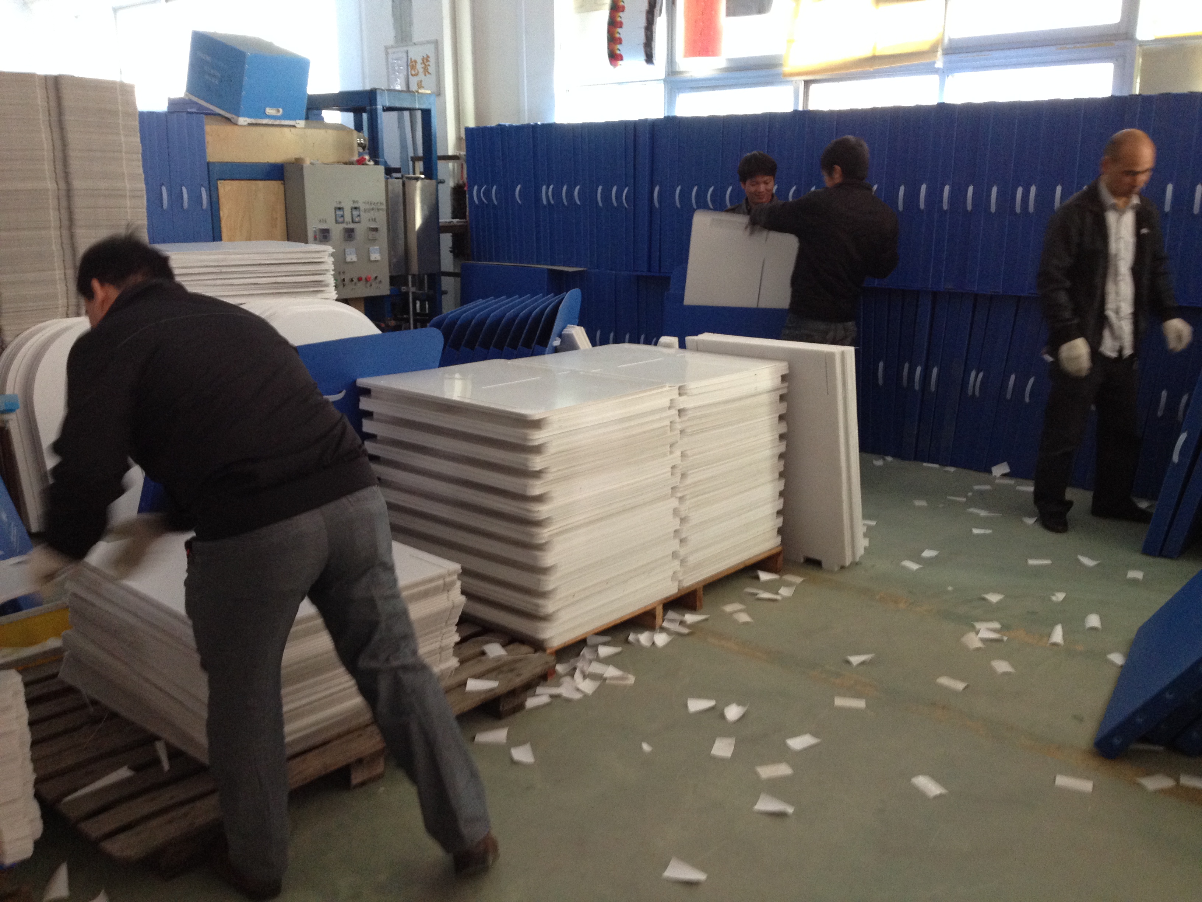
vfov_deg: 40.7
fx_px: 1215
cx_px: 601
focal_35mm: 35
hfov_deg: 52.6
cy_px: 451
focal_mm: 4.28
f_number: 2.4
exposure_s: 1/20
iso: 200
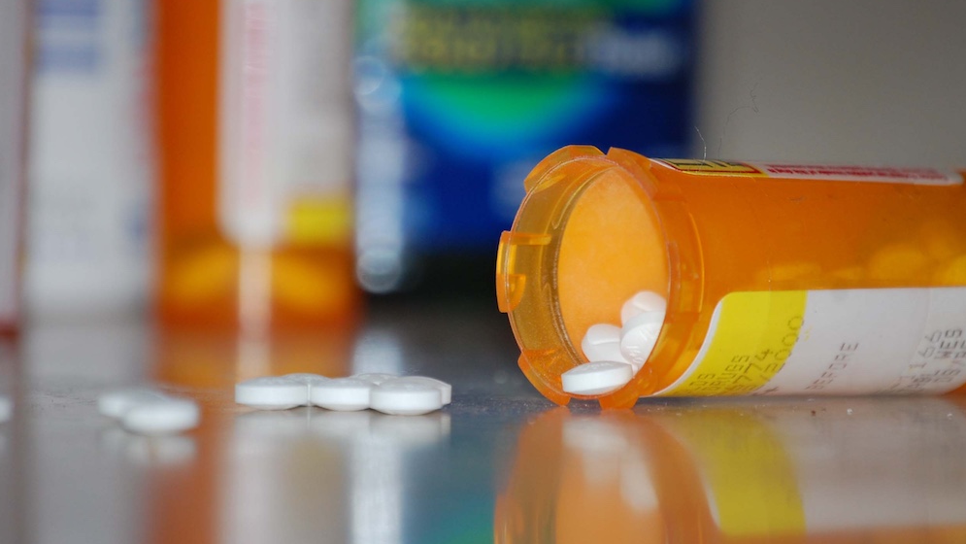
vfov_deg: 3.7
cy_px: 297
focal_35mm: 332
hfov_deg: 6.5
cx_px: 528
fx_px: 8496
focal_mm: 175
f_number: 5.6
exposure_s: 1/60
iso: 400
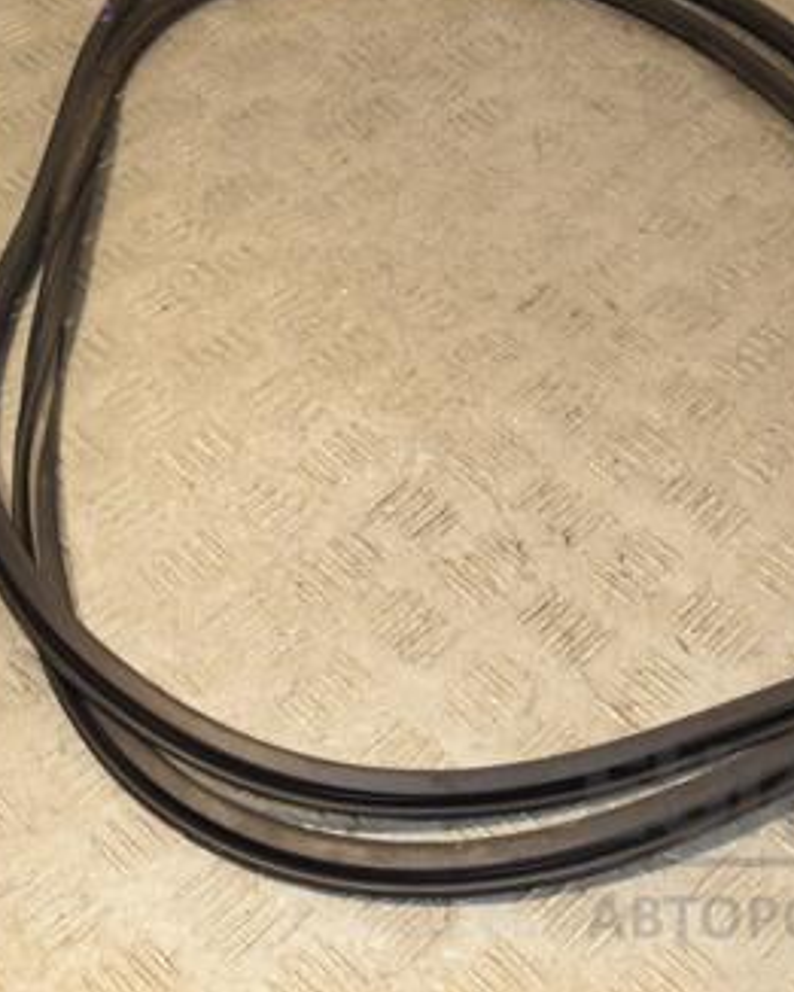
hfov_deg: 26.5
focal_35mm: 57
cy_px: 386
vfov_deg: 32.9
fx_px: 1674
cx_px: 529
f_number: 6.3
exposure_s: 1/200
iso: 800
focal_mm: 22
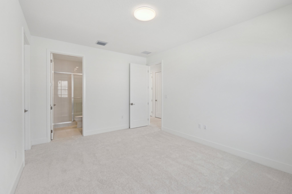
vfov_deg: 77.3
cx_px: 146
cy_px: 97
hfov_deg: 100.4
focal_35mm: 15
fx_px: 122
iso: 400
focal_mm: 10
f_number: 8
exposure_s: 1/60
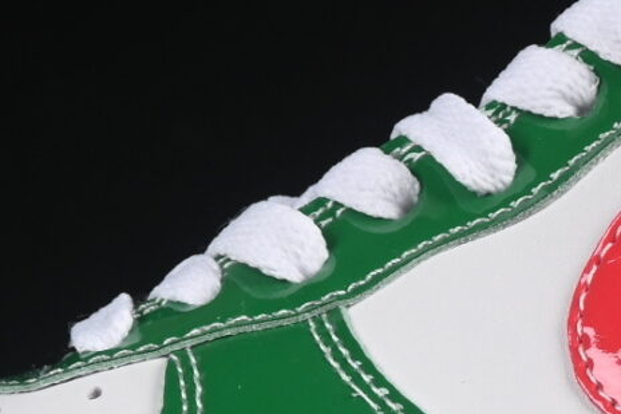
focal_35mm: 414
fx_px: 7139
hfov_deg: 5.0
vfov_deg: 3.3
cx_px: 578
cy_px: 220
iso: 160
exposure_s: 1/80
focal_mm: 50
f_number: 8
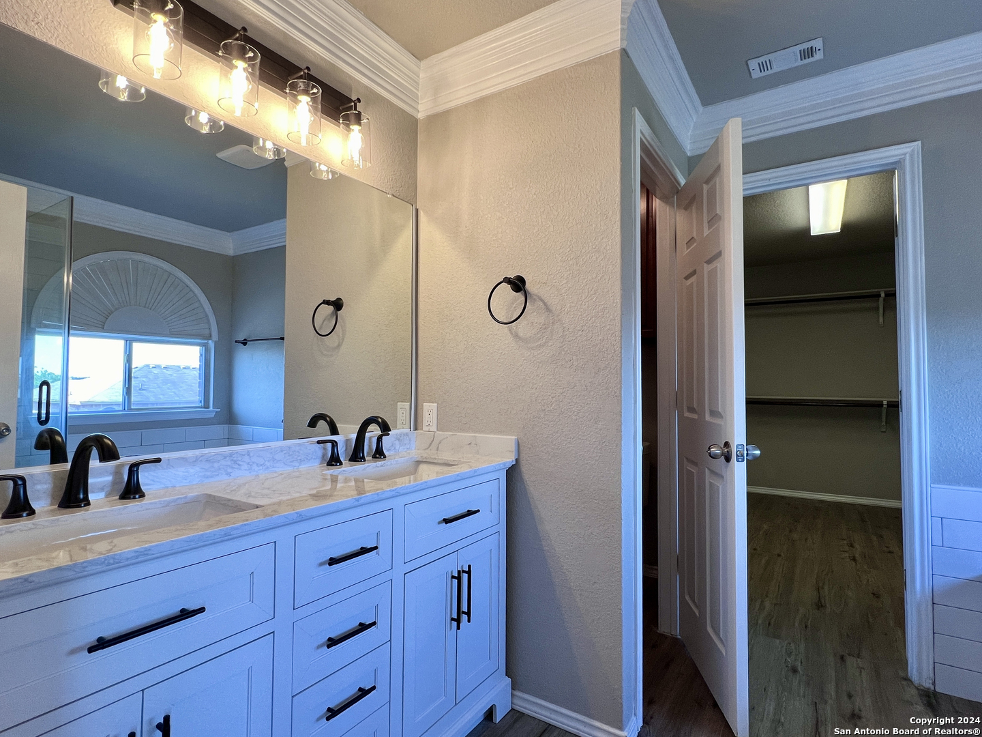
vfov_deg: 53.1
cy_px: 368
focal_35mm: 26
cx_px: 491
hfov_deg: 67.3
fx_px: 738
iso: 50
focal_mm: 5.7
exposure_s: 1/2915
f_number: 1.5
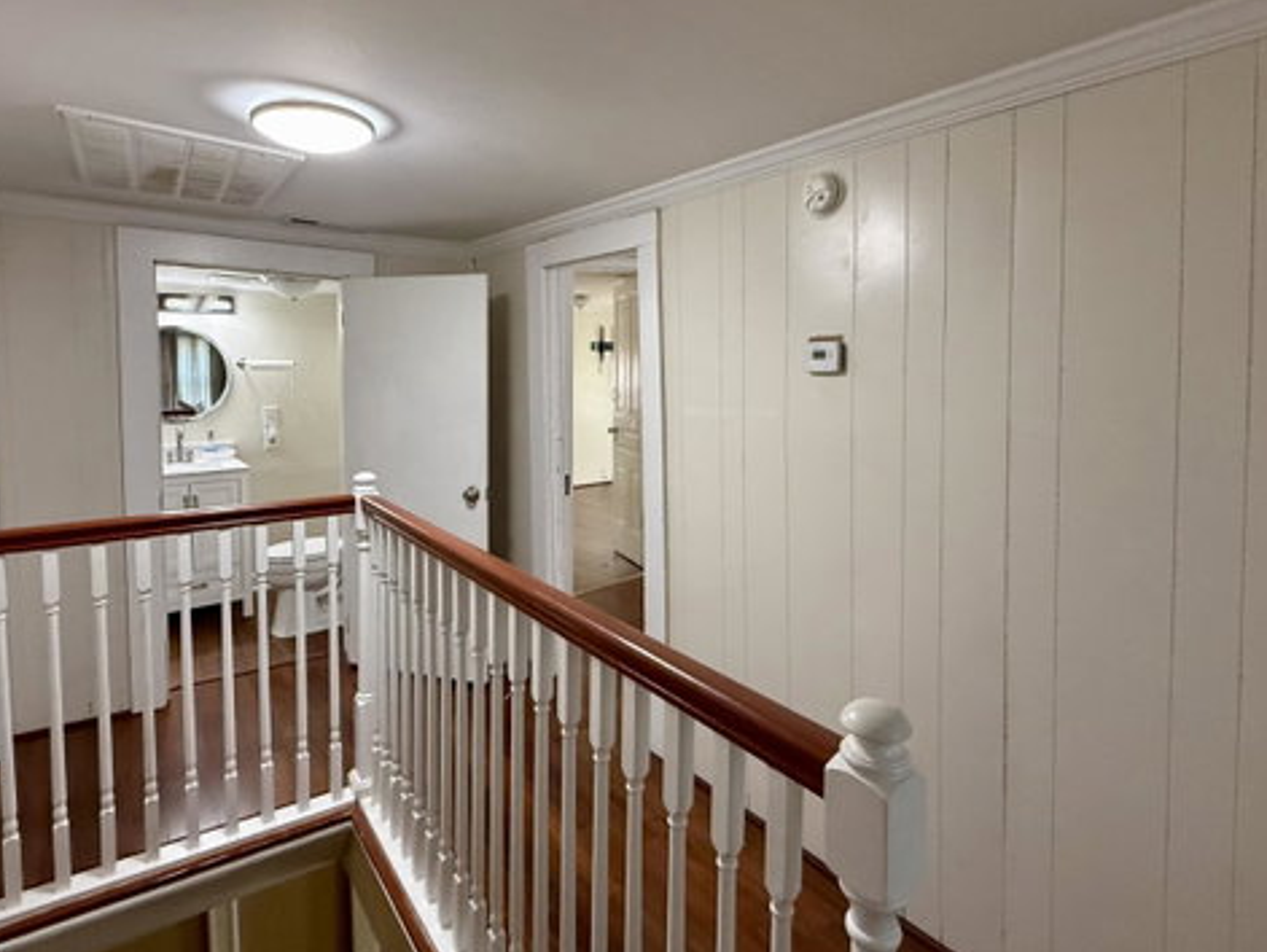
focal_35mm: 19
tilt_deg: -3.7
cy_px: 398
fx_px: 696
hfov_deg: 84.6
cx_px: 628
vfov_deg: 68.3
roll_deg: +0.4
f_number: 2.2
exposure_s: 1/120
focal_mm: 2.22
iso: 400
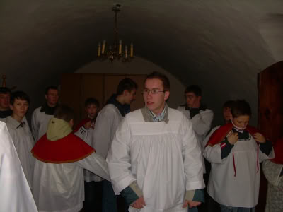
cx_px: 142
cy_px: 106
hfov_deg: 49.0
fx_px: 311
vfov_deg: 37.7
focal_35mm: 38
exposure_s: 1/60
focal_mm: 6.3
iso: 50
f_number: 2.8
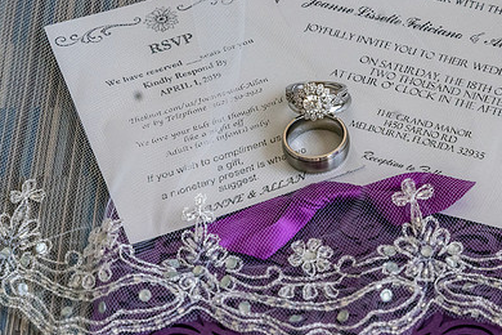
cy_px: 182
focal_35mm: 123
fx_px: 1715
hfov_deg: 16.6
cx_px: 348
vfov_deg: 11.1
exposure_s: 1/125
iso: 5000
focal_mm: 68
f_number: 10
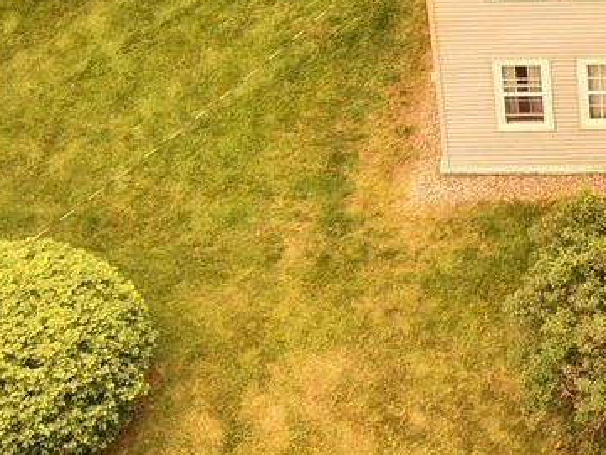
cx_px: 801
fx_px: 2382
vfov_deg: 10.3
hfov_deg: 13.9
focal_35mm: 136
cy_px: -361
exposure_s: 1/400
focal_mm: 12.29
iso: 130
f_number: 2.8
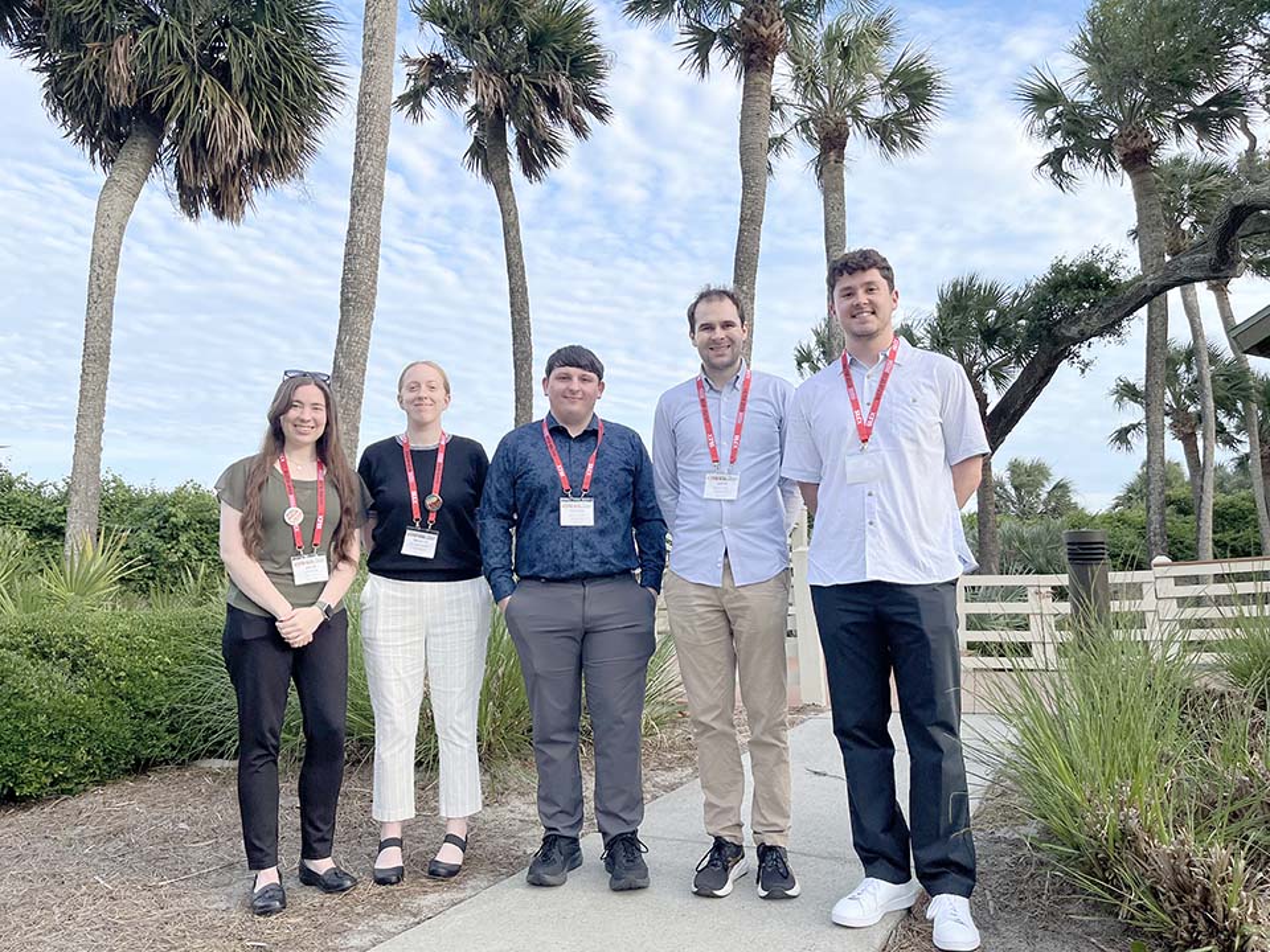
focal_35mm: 26
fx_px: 954
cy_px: 476
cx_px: 635
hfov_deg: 67.3
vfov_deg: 53.1
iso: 50
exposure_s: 1/2137
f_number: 1.6
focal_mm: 5.1
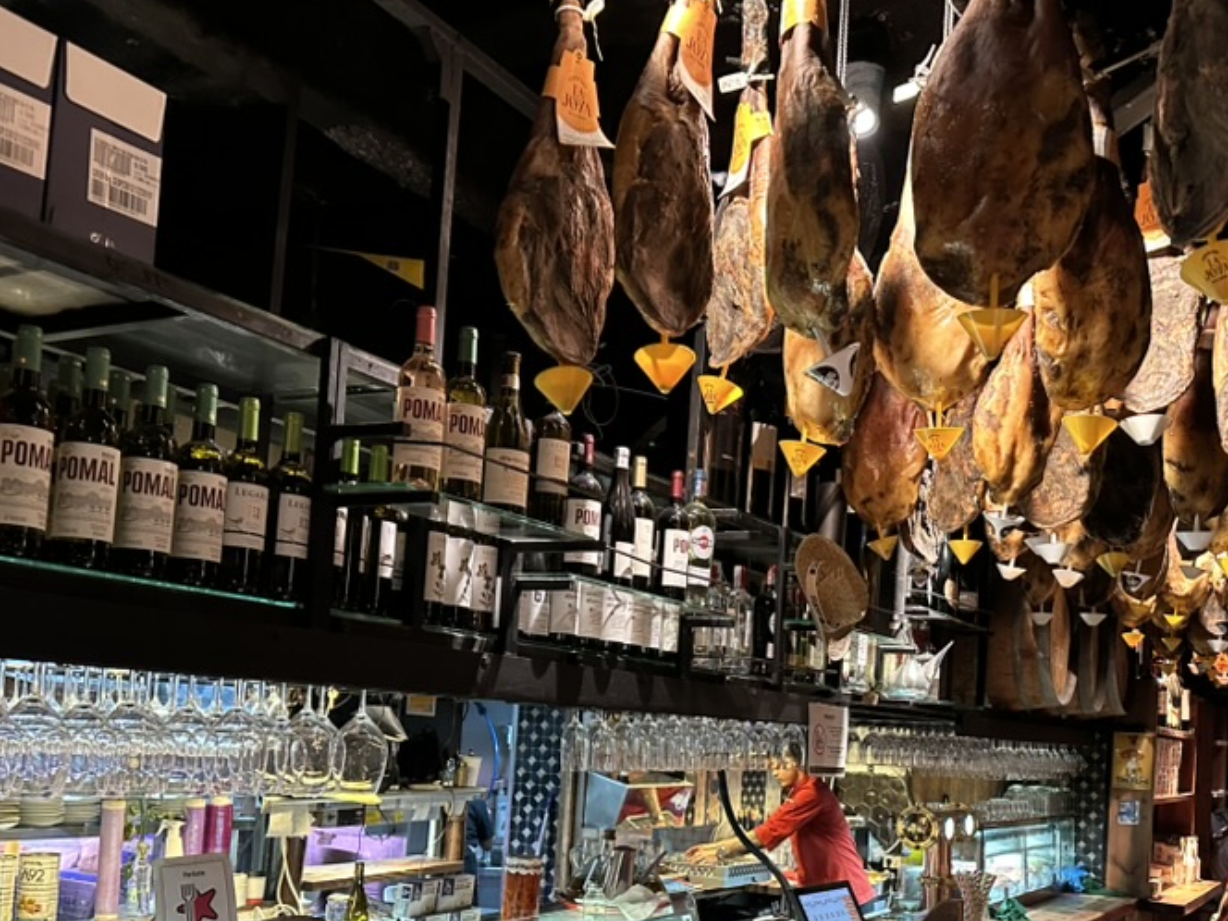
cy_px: 653
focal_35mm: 37
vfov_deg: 38.0
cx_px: 708
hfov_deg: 50.0
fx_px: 1313
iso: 640
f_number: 1.78
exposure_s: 1/50
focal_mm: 6.86
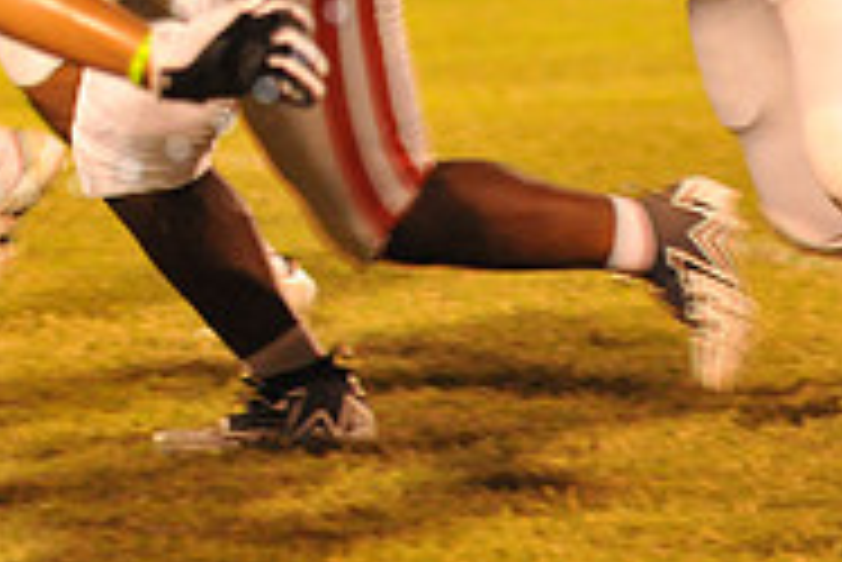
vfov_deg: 2.2
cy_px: -229
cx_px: -9
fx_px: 14512
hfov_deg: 3.3
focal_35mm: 620
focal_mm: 200
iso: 5000
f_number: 5
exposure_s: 1/160
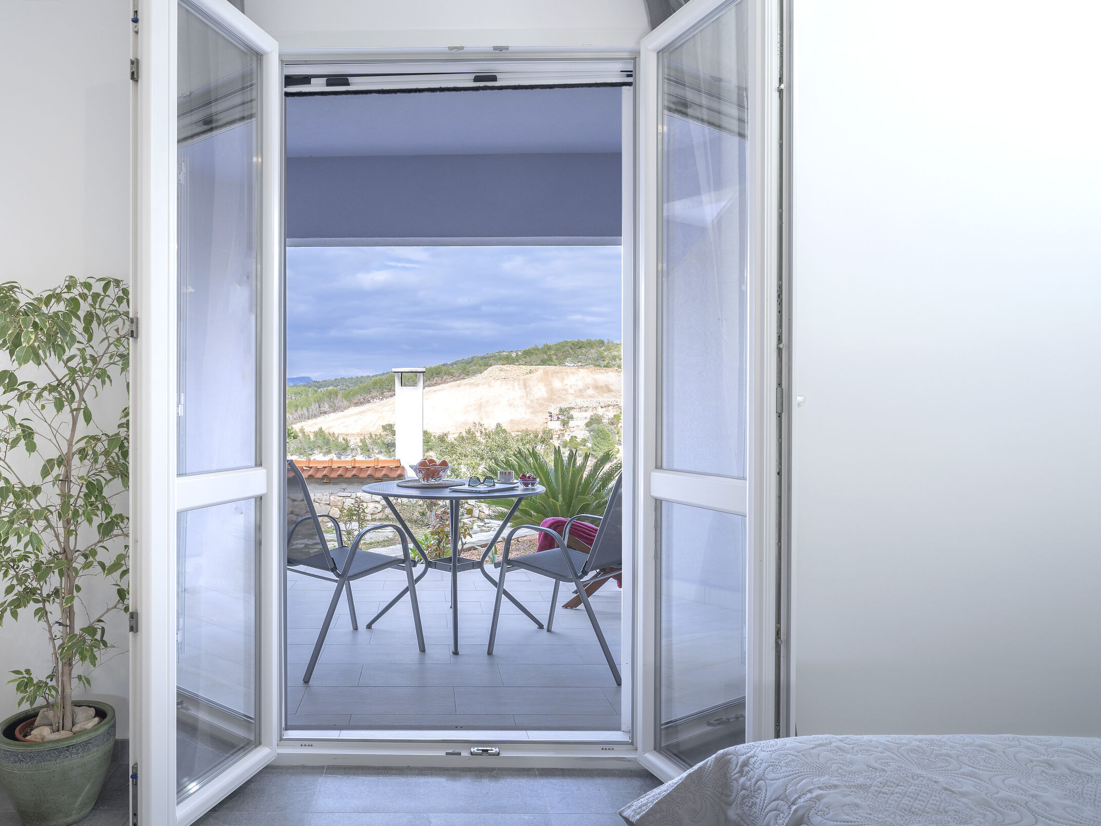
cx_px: 431
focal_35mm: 25
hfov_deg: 68.6
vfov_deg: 54.9
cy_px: 407
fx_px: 795
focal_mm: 20
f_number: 7.1
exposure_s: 1/13
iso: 640
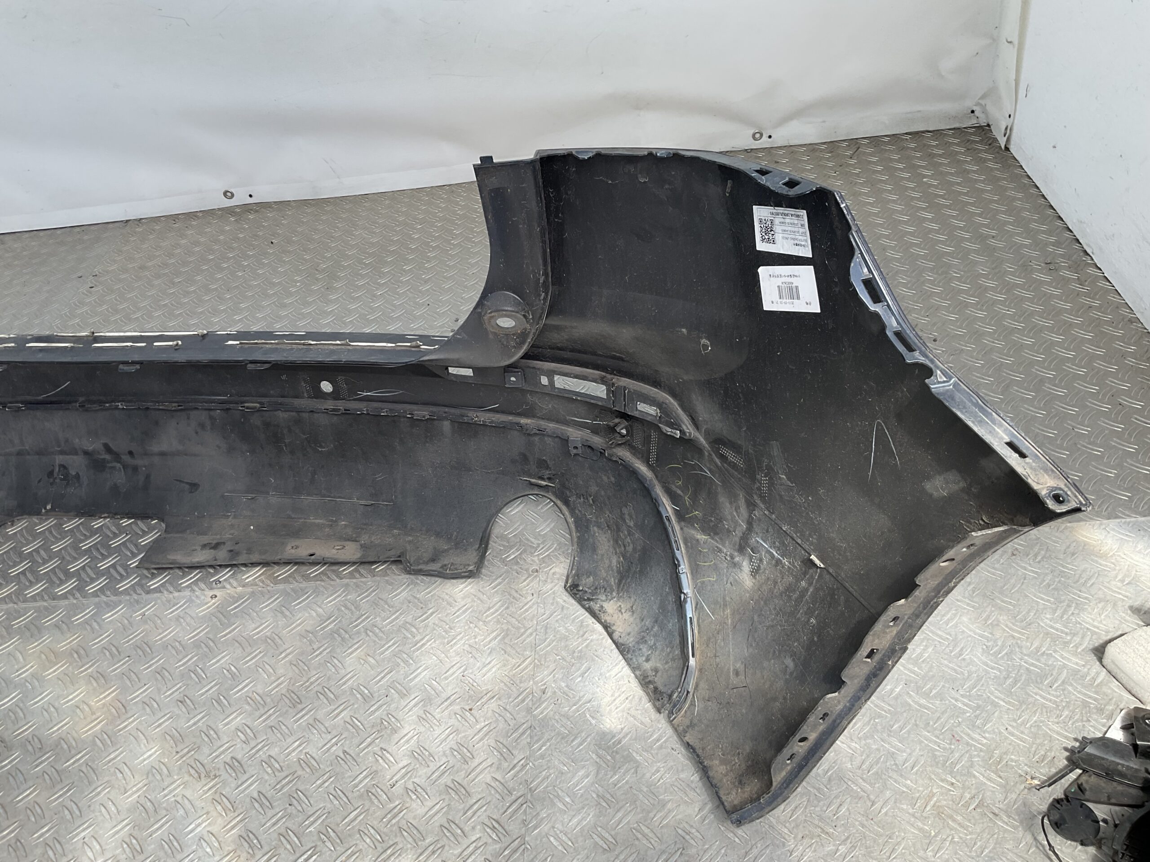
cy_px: 431
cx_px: 575
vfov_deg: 48.2
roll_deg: +7.4
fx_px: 963
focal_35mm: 29
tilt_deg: -40.3
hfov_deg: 61.7
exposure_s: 1/184
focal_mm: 3
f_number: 1.8
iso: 16
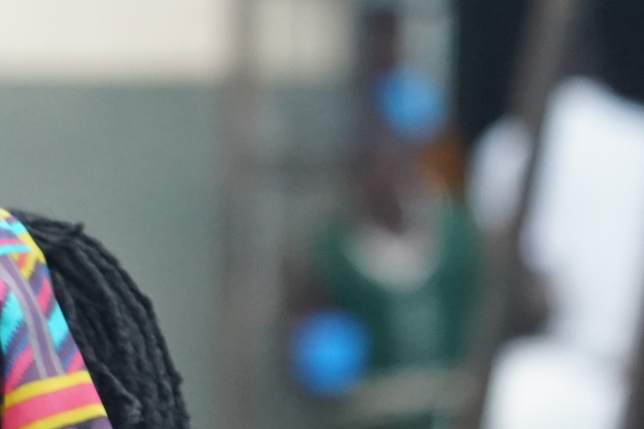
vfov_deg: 1.5
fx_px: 16029
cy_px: 708
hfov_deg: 2.3
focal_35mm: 896
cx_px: -934
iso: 1000
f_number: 5.6
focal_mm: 138
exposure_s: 1/160
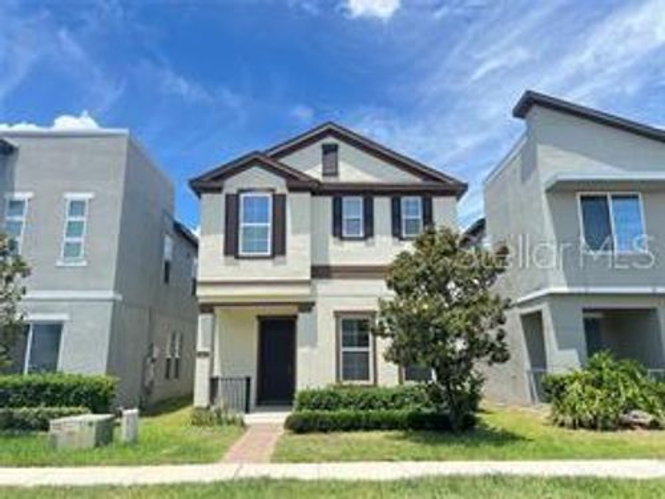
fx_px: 499
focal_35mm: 26
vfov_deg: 53.1
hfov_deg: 67.3
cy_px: 250
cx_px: 332
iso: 50
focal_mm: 5.7
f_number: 1.5
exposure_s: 1/1869
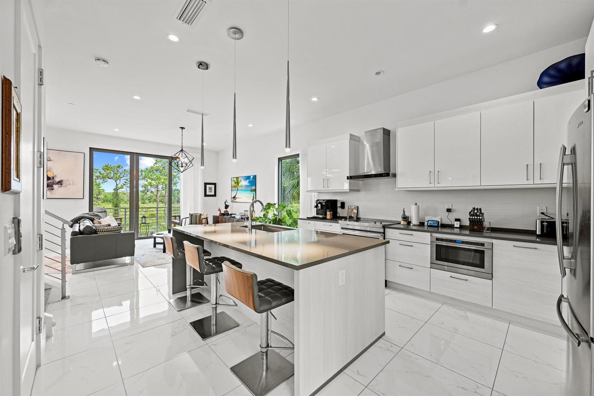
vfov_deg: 81.2
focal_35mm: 14
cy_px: 198
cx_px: 297
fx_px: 231
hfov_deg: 104.3
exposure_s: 1/15
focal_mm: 14
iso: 500
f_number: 8
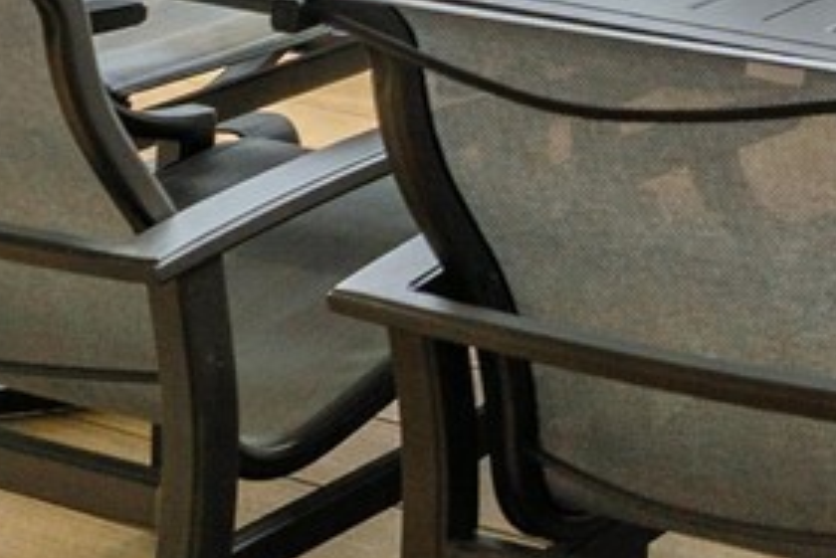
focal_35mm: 109
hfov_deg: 15.6
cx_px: 1578
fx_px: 2532
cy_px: -730
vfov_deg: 10.9
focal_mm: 18
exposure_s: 1/200
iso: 100
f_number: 7.1
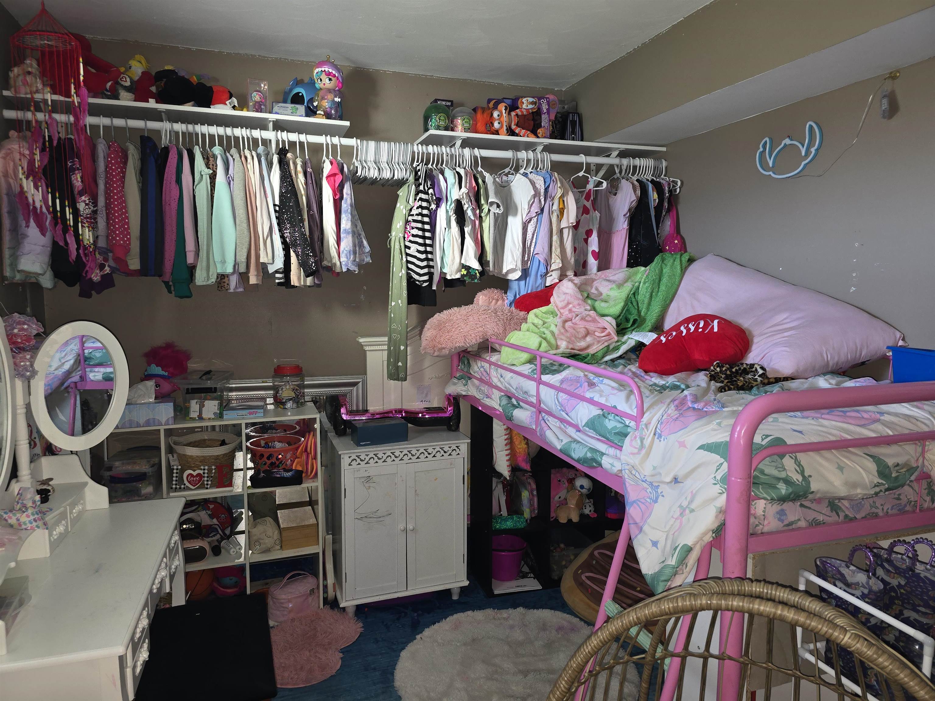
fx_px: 621
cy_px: 350
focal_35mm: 23
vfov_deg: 58.9
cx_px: 468
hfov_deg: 73.9
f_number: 1.7
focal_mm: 6.3
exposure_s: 1/17.2
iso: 125
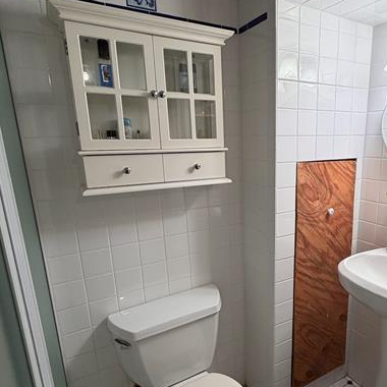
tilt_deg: -14.2
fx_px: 316
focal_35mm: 25
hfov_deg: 61.3
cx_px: 261
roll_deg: +0.4
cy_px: 216
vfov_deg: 62.7
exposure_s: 1/120
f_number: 2.2
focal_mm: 2.22
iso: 125
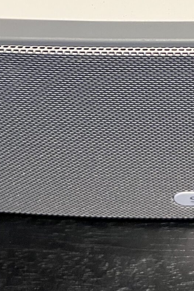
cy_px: -3
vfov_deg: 22.4
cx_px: 230
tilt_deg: -52.5
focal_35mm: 87
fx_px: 704
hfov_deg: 15.2
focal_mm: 5.7
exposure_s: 1/60
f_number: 1.5
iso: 250
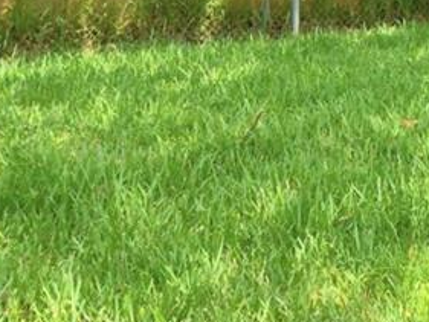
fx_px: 1017
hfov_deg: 19.1
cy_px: -172
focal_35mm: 82
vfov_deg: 16.3
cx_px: 736
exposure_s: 1/250
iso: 100
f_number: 7.1
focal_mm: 10
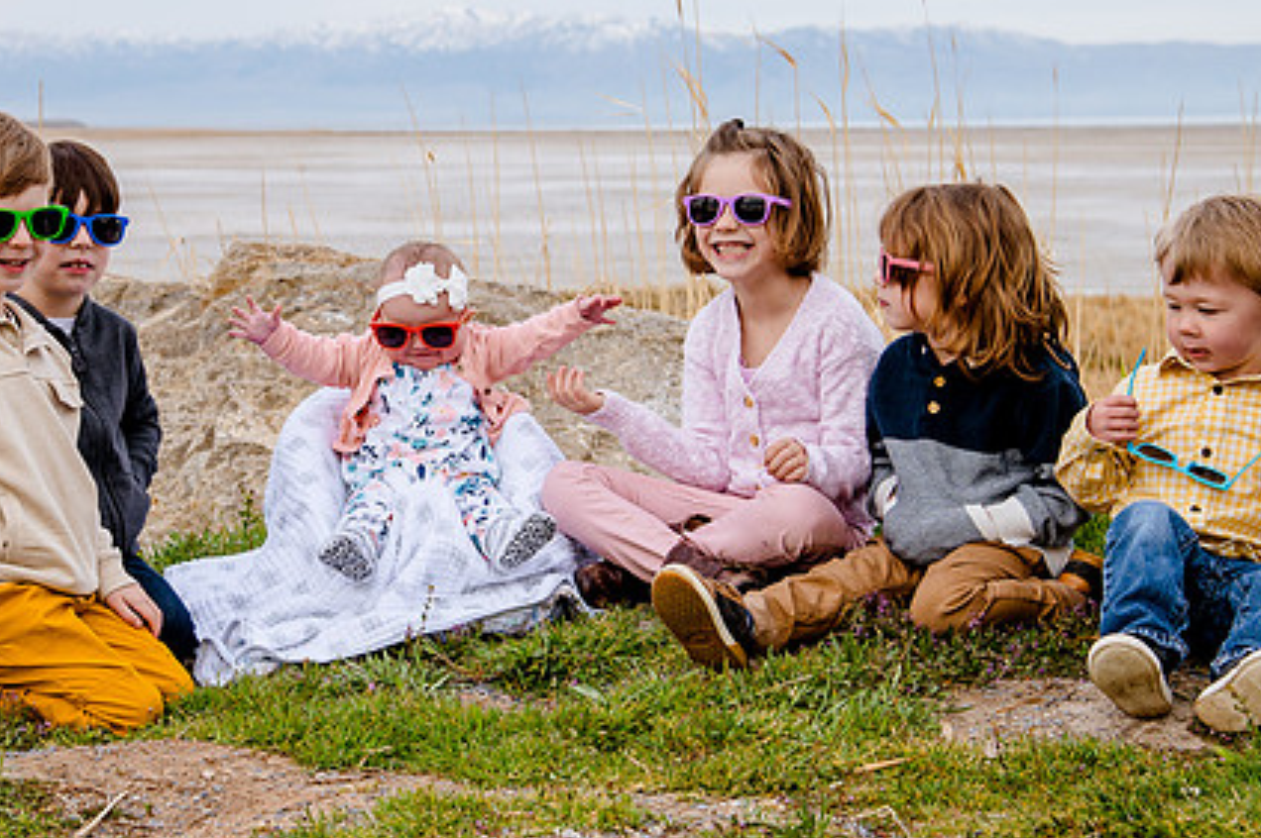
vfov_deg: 15.3
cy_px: 314
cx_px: 436
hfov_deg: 22.8
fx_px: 3115
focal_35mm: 89
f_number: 5.6
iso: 200
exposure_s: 1/200
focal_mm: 52
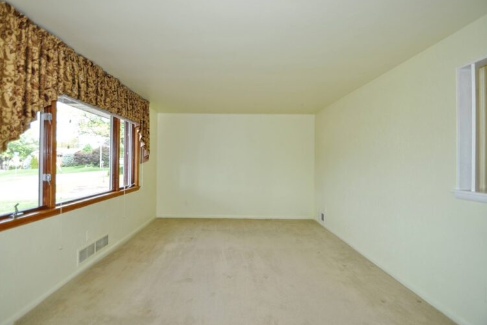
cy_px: 155
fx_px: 216
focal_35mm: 16
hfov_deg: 96.7
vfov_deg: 73.7
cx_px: 233
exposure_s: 1/80
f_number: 4.5
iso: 320
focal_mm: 10
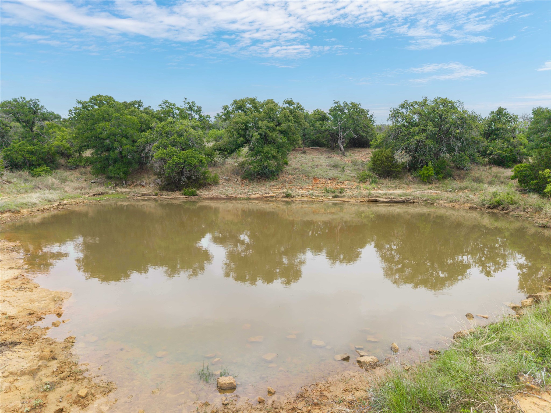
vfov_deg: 56.8
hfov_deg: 71.6
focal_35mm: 24
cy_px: 206
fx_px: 382
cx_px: 276
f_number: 1.8
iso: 190
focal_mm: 8.67
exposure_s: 1/2000
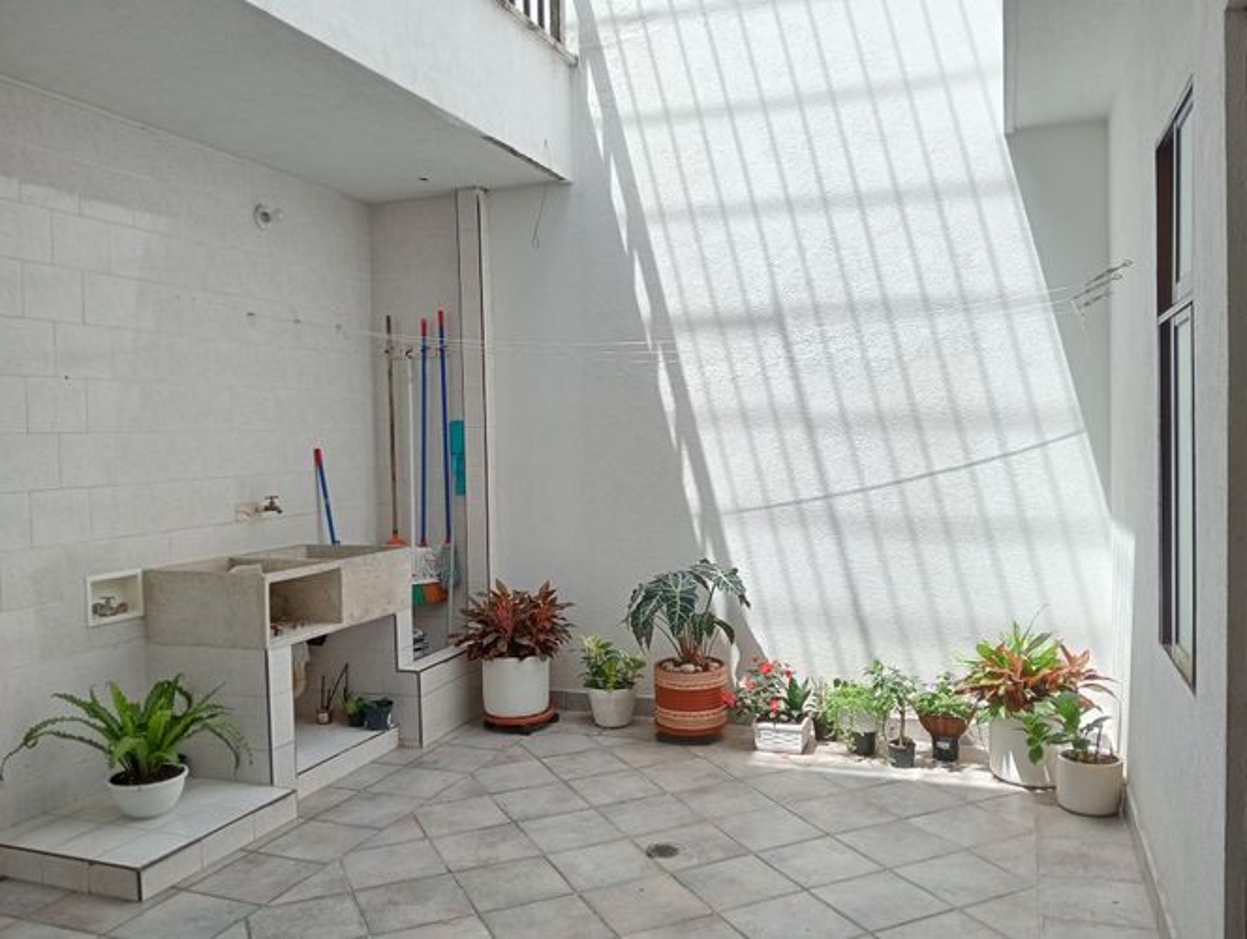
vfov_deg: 49.9
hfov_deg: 63.4
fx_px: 1010
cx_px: 624
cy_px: 470
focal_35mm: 28
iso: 102
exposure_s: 1/2865
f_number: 1.8
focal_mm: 3.98
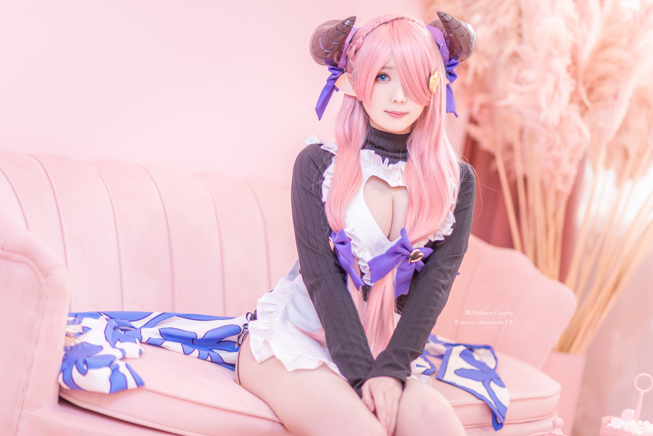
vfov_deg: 16.1
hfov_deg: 23.9
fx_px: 1542
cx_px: 326
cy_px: 218
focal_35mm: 85
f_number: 1.8
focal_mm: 85
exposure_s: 1/200
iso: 160
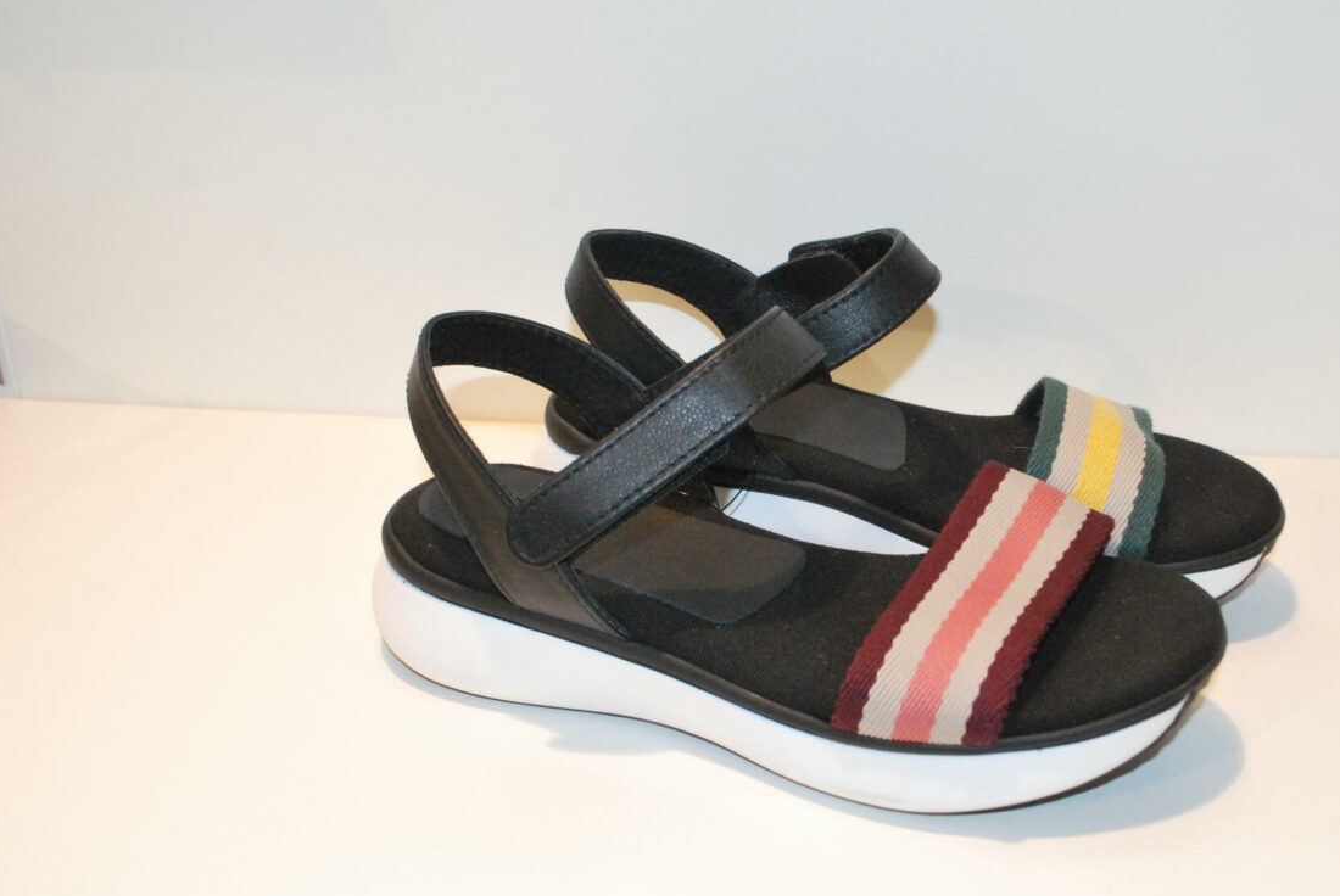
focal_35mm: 44
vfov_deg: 30.6
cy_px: 429
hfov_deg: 44.3
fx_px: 1639
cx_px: 774
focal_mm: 24
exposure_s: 1/200
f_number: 8
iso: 1600
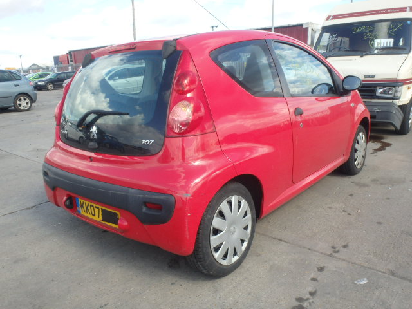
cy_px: 154
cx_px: 206
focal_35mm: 28
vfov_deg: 49.7
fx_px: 333
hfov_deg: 63.4
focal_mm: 5
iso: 125
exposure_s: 1/320
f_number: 3.9
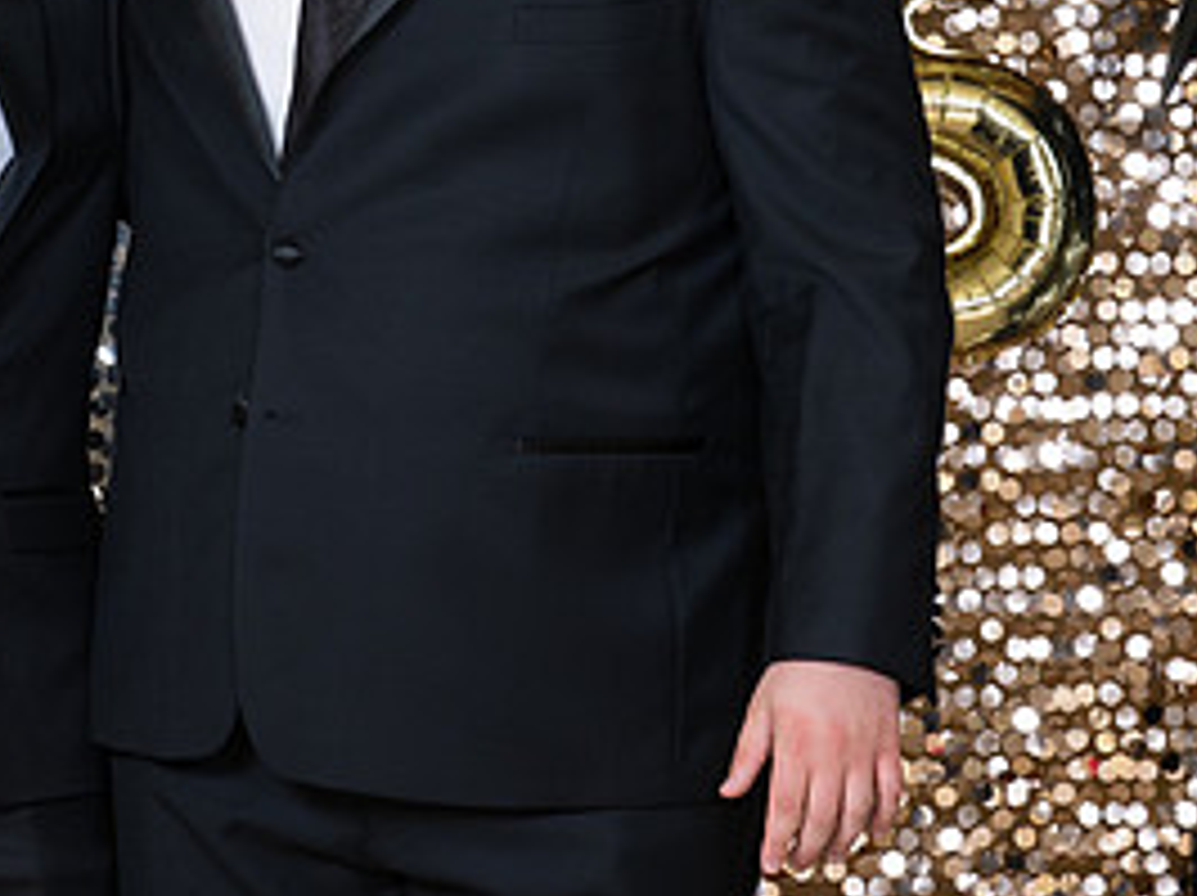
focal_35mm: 314
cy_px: 72
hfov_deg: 6.3
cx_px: 100
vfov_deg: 4.7
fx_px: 10848
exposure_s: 1/100
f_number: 8
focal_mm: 115
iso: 320
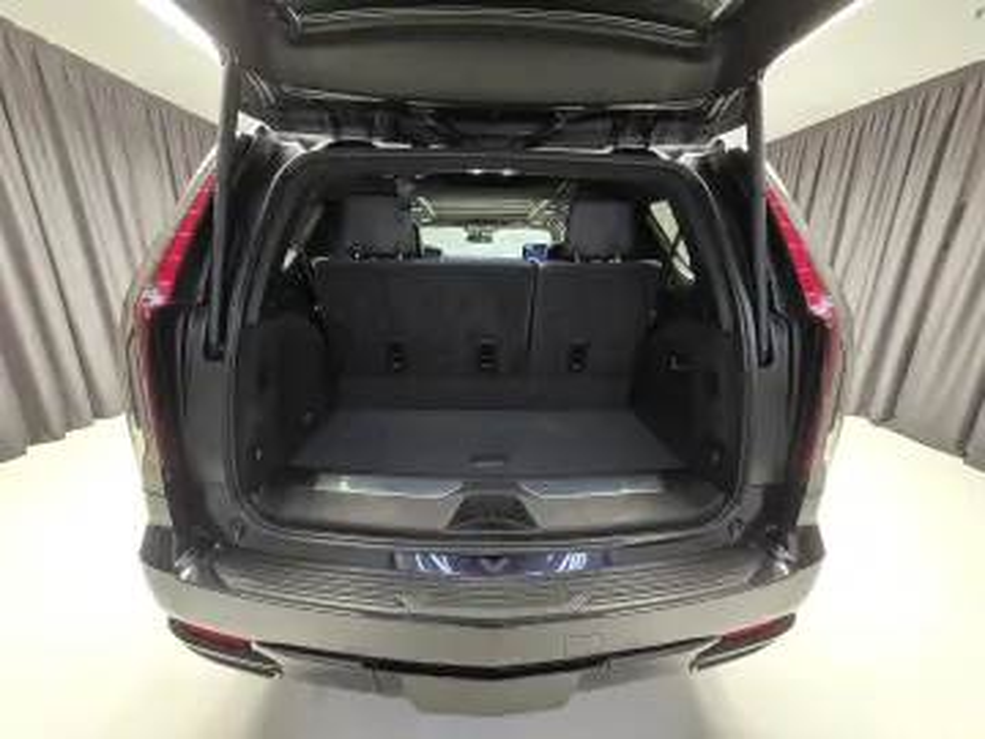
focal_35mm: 13
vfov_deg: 89.9
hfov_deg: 106.2
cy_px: 370
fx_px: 370
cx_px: 492
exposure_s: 1/25
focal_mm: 2.2
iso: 1600
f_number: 2.2
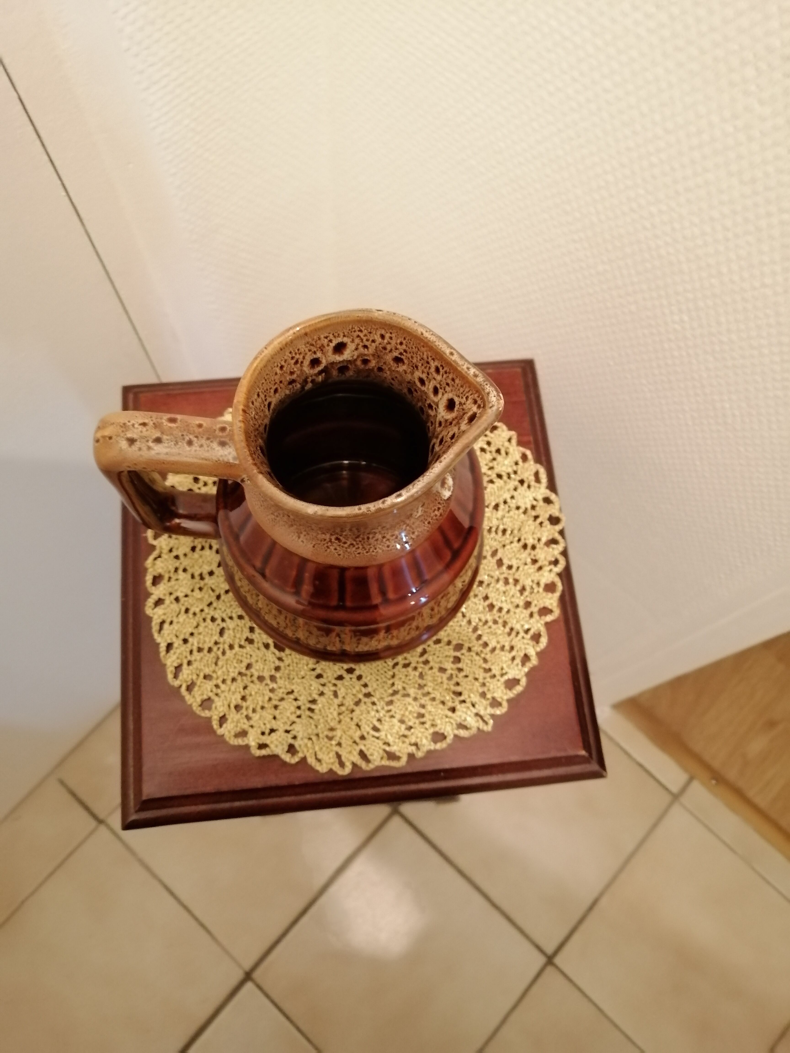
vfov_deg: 67.3
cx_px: 395
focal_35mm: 26
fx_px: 791
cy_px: 526
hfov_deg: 53.1
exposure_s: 1/20
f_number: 1.8
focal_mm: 3.96
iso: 500
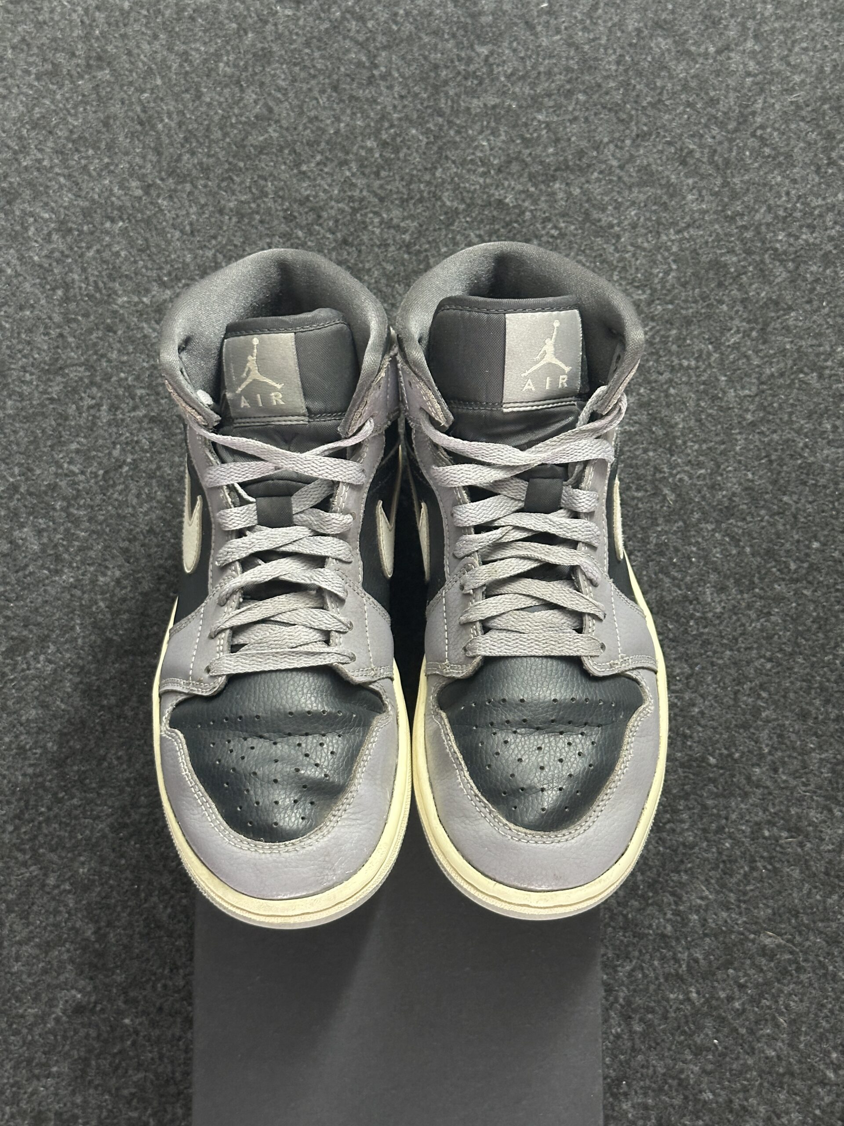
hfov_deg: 30.3
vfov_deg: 39.7
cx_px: 422
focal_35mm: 48
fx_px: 1560
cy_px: 563
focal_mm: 6.86
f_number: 1.78
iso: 500
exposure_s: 1/33
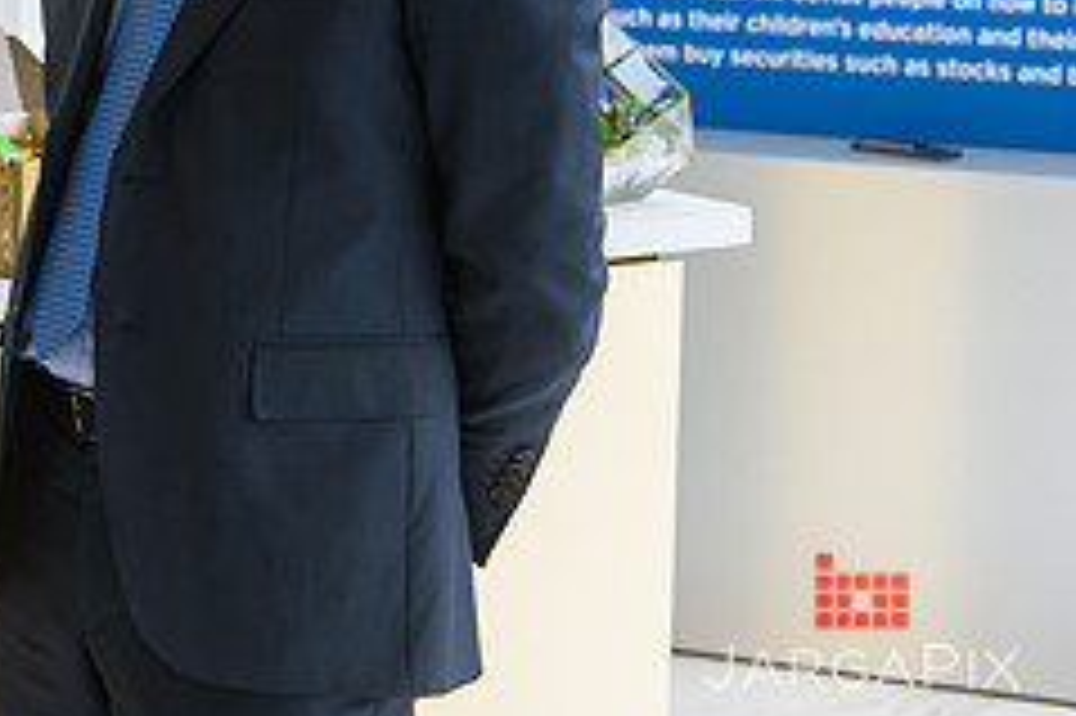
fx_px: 3196
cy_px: -83
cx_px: -171
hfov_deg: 18.3
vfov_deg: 12.5
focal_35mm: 107
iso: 800
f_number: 3.2
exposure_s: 1/250
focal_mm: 44
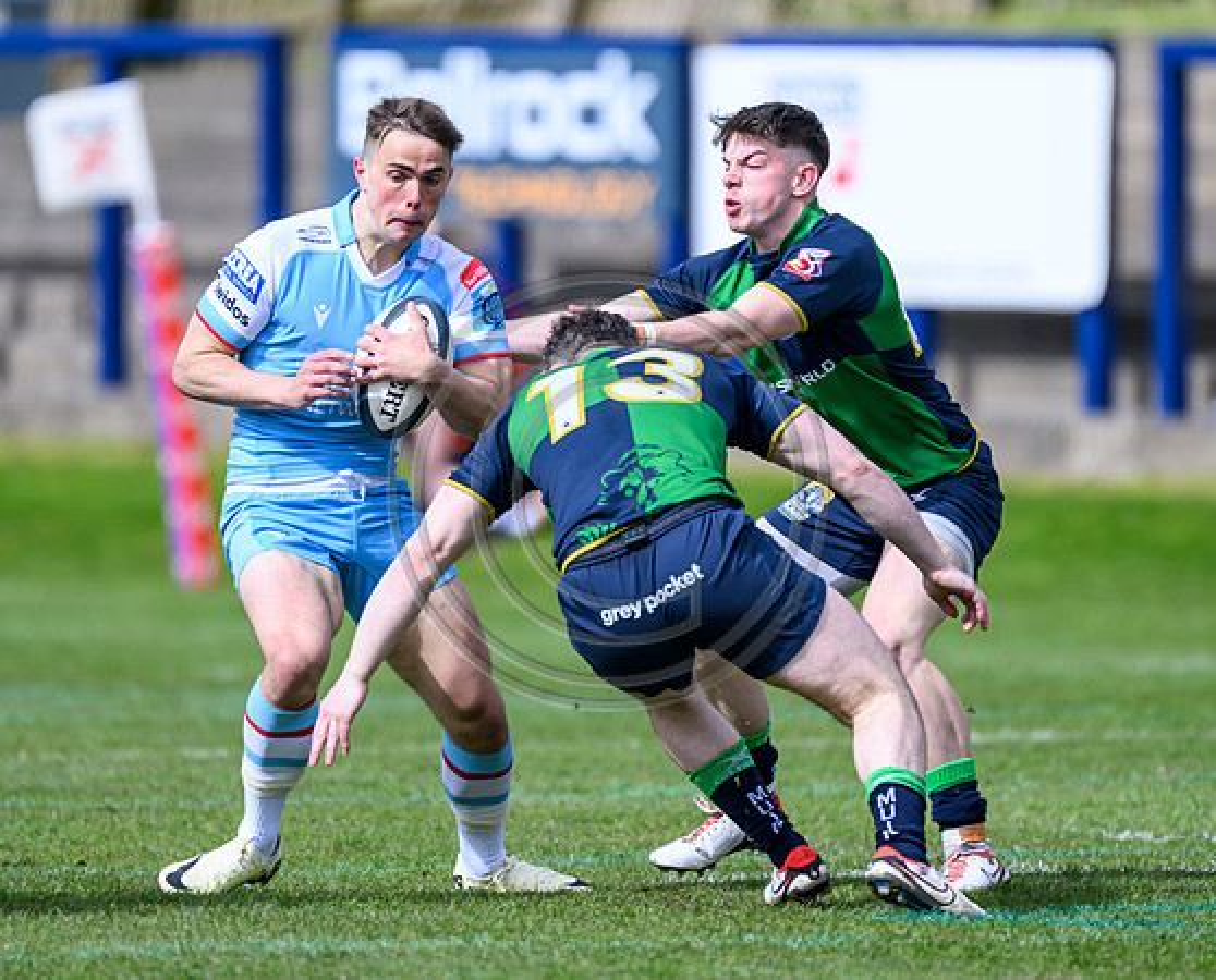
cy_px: 408
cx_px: 510
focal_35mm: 781
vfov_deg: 2.0
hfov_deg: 2.5
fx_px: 28180
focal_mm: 560
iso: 320
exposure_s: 1/2000
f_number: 4
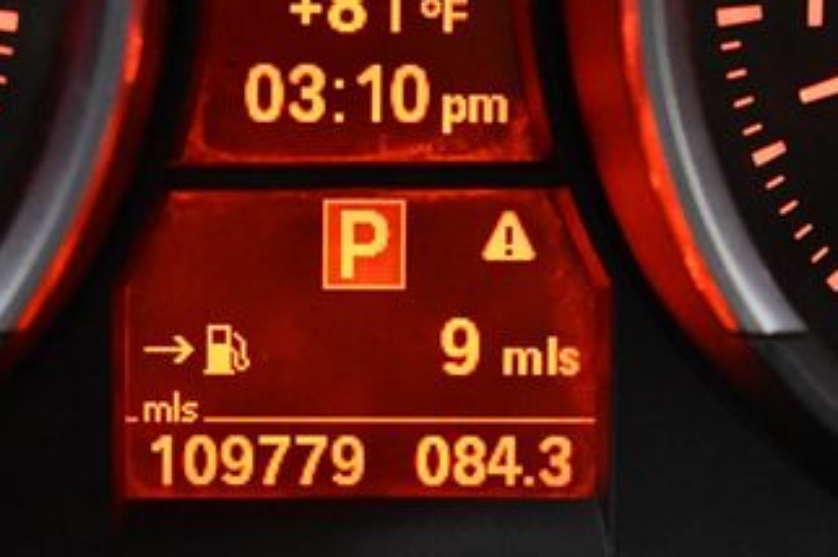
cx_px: 268
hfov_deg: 12.6
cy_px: 424
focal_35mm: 163
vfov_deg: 8.4
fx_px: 3790
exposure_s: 1/60
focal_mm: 55
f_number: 5.6
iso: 11400
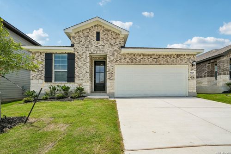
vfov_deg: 73.7
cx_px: 116
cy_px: 77
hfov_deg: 96.8
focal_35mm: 16
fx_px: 103
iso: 800
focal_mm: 16
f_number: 10
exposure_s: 1/2500
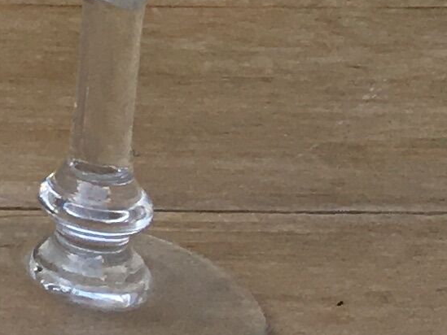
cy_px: -506
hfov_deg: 7.8
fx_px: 2751
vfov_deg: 6.6
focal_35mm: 213
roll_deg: +0.4
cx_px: -979
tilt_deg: -10.7
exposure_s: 1/115
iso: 25
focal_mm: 4.15
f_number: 2.2
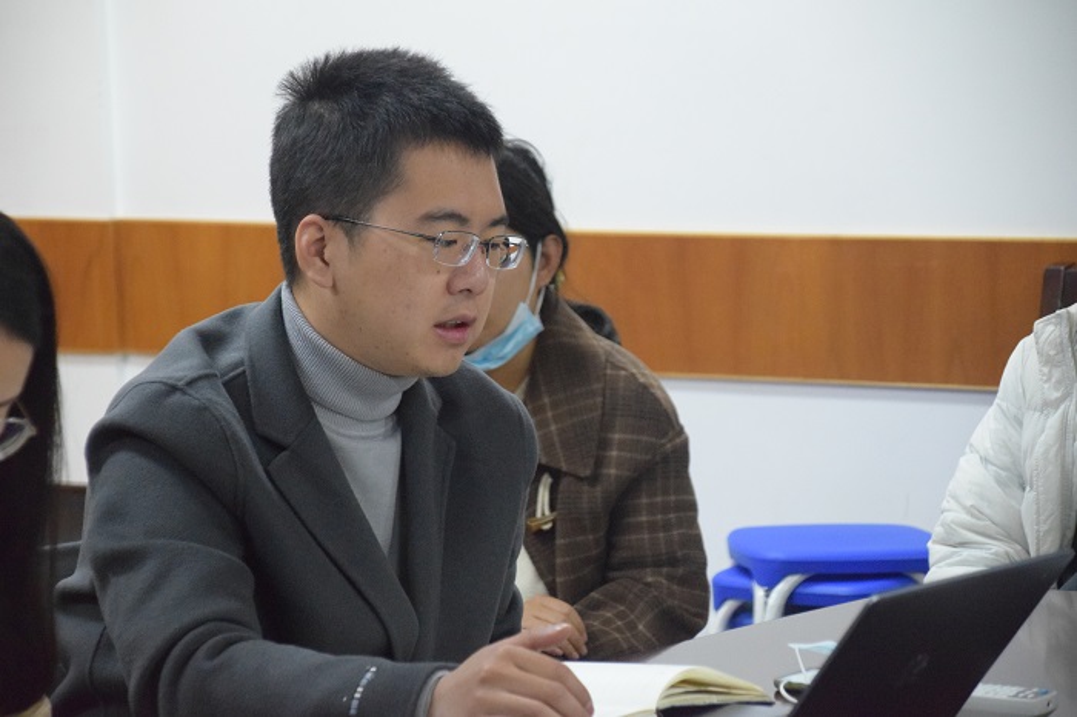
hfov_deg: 13.0
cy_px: 358
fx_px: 4709
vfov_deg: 8.7
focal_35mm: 158
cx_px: 538
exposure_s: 1/160
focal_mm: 105
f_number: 5.6
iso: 6400
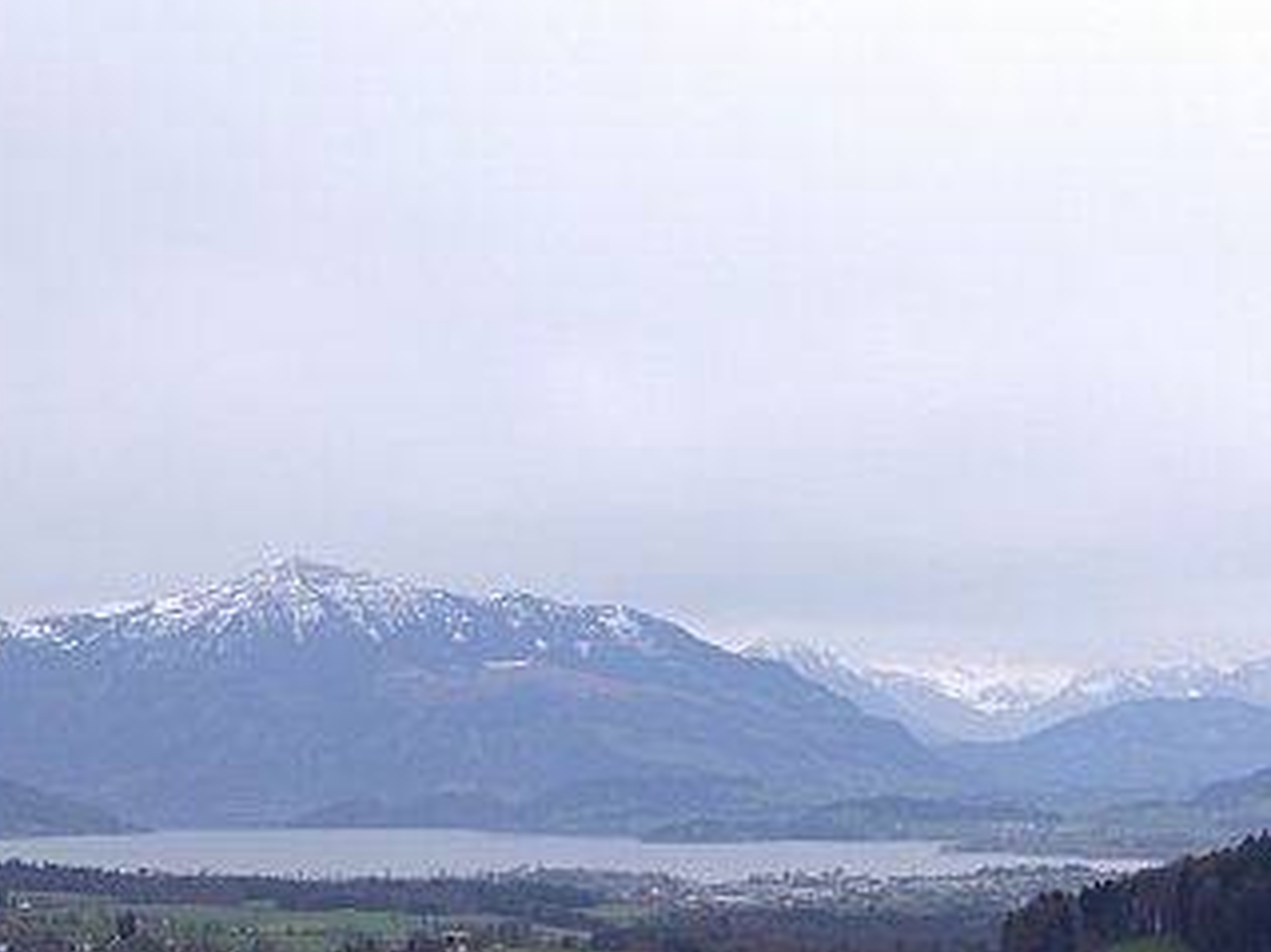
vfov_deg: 13.0
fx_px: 4147
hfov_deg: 17.4
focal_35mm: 113
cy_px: 769
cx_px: 562
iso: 50
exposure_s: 1/200
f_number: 3.8
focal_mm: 9.9
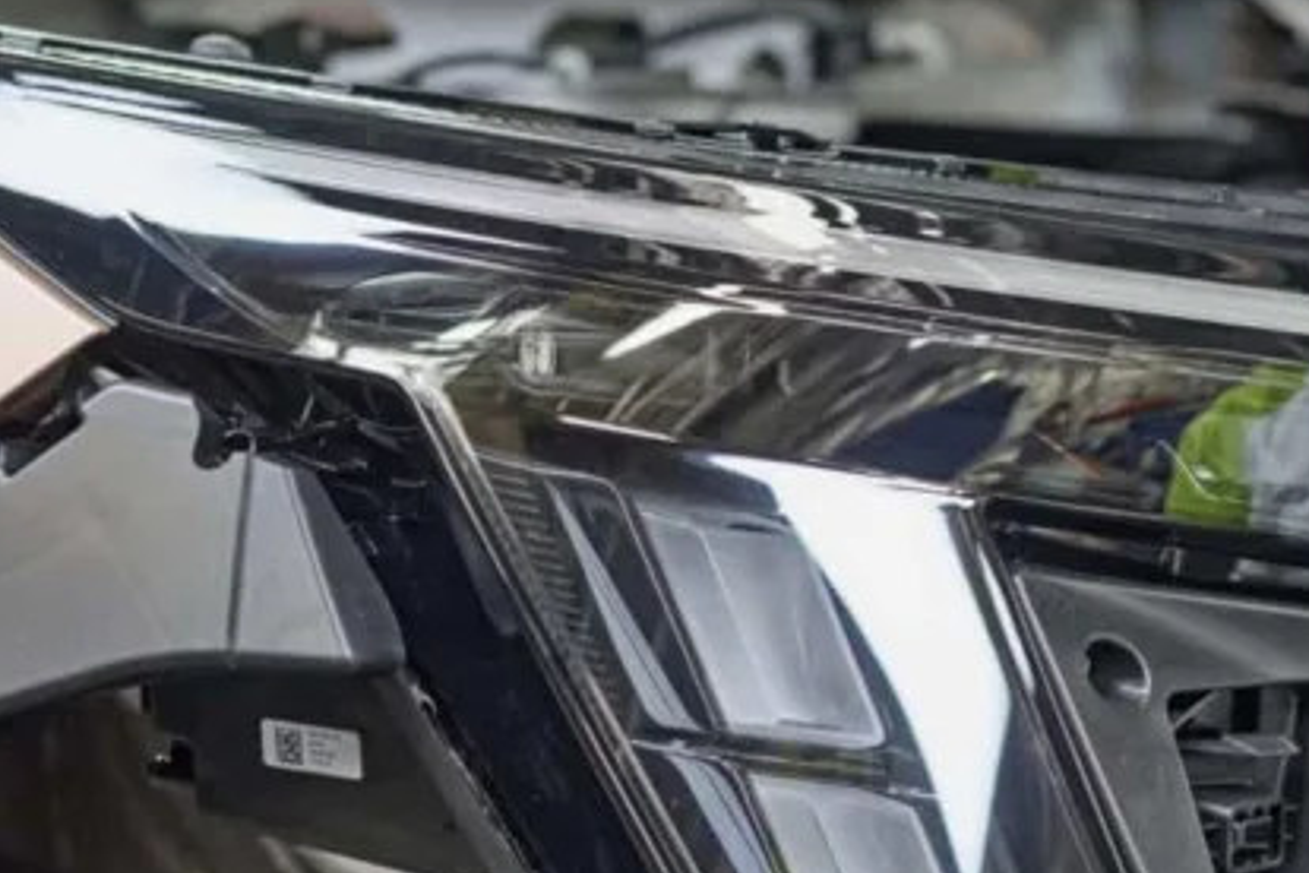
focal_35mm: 137
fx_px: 4981
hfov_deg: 14.8
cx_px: 1132
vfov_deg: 10.0
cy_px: 424
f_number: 2
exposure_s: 1/500
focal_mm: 35
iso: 1000
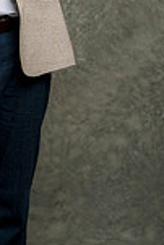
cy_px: 34
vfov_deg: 12.4
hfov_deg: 8.3
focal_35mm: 164
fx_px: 1118
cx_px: -26
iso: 125
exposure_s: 1/160
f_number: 4
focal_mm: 55
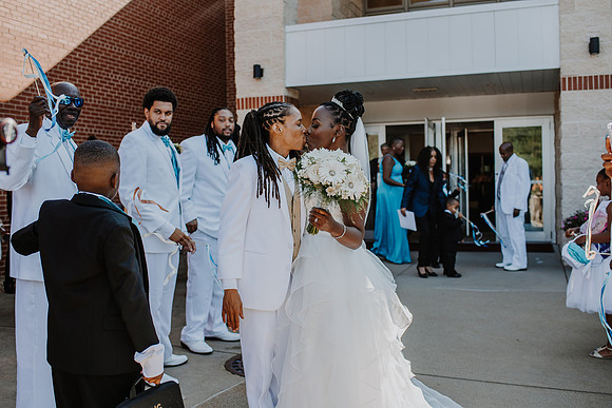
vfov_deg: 35.6
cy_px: 190
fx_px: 635
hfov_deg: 51.4
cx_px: 298
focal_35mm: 37
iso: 220
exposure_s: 1/1250
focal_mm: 35
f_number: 3.2
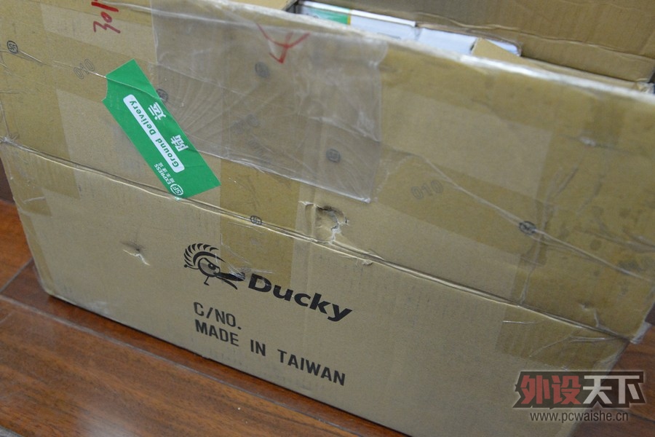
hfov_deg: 60.3
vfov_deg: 42.3
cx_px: 328
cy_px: 218
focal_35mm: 31
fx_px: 564
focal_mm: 31
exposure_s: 1/160
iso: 6400
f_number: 4
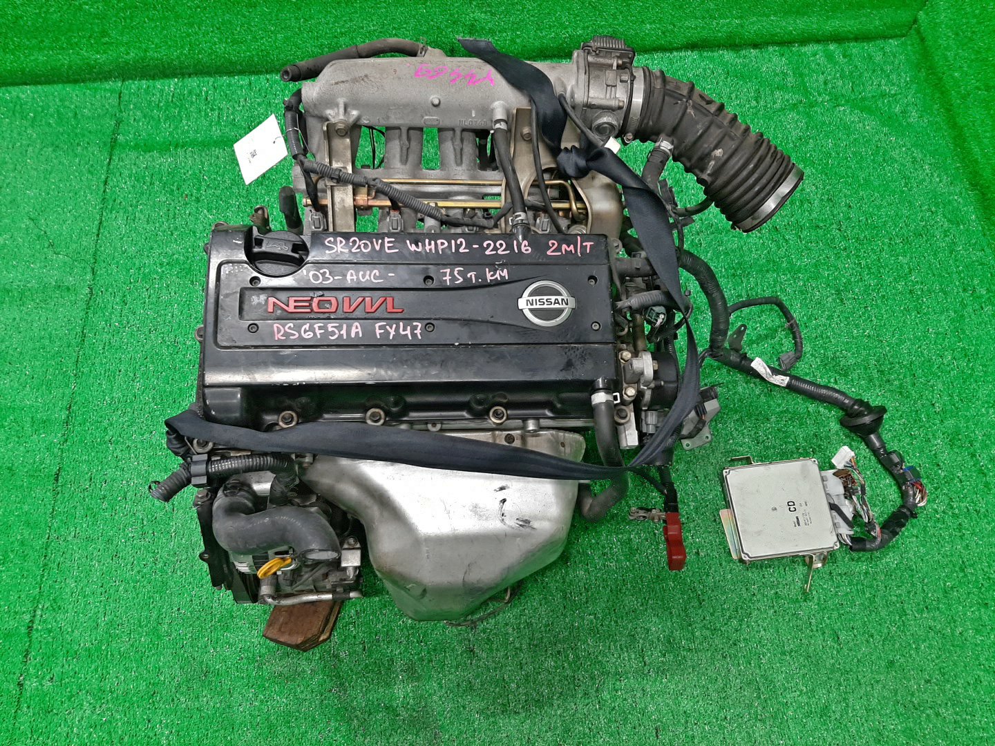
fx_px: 747
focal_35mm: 26
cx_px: 498
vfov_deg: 53.1
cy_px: 373
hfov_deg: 67.3
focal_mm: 3.93
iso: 111
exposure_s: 1/50
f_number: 1.7
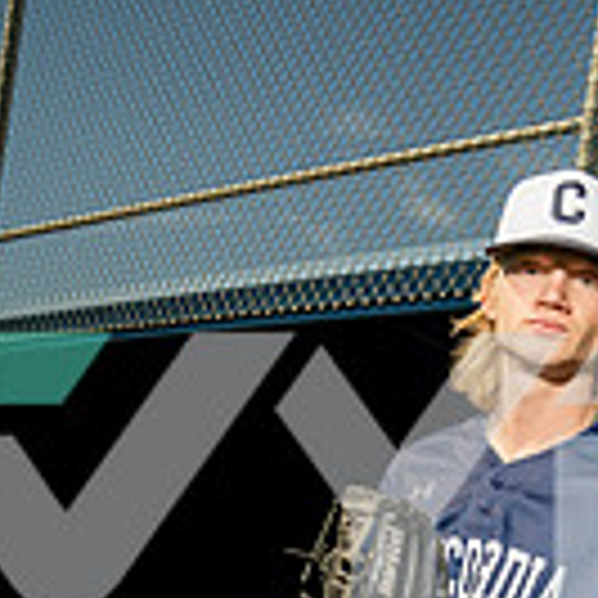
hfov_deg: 24.4
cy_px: 791
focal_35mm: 69
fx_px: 1349
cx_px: 513
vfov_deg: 22.2
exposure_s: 1/250
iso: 100
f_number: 4.5
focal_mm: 24
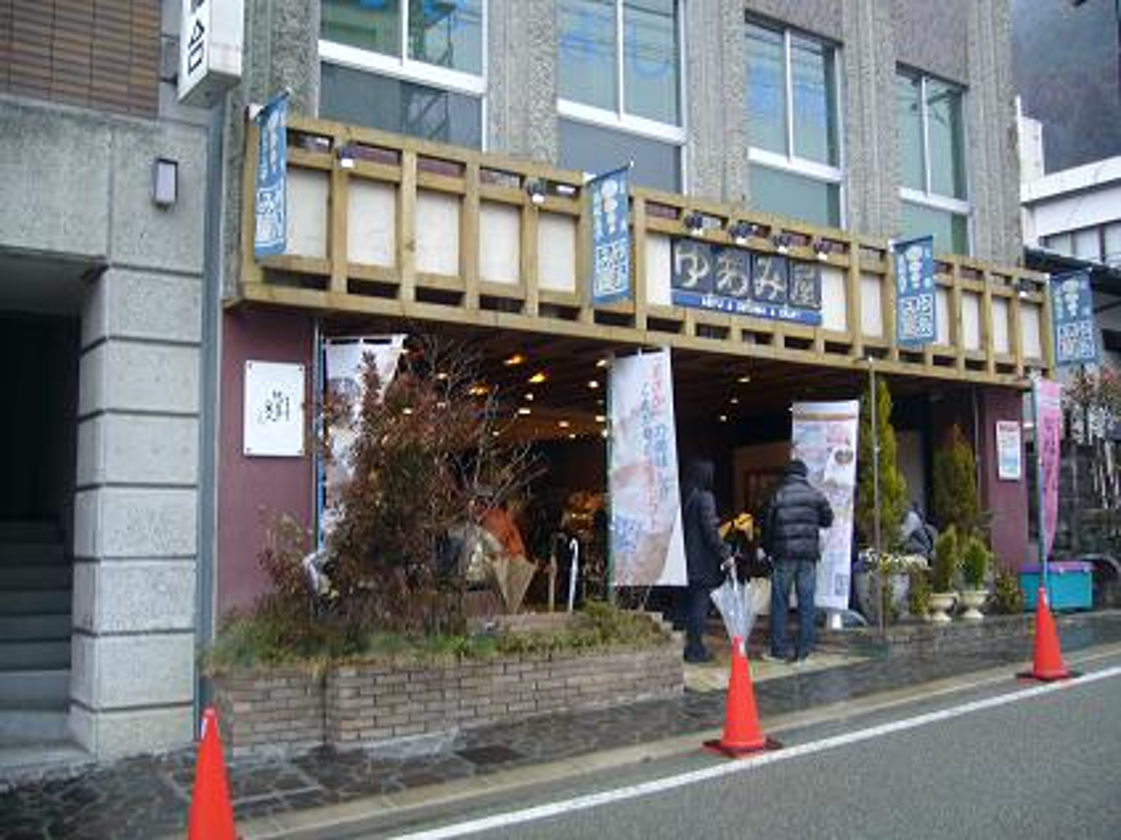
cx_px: 560
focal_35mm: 35
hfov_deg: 52.6
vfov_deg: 40.7
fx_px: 1133
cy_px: 420
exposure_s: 1/40
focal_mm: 5.8
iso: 100
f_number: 2.8
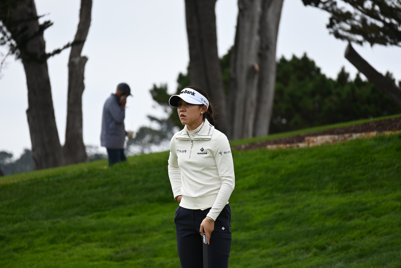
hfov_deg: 5.5
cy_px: 134
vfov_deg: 3.7
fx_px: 4177
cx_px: 200
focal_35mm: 375
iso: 160
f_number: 6.3
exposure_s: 1/640
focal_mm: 250
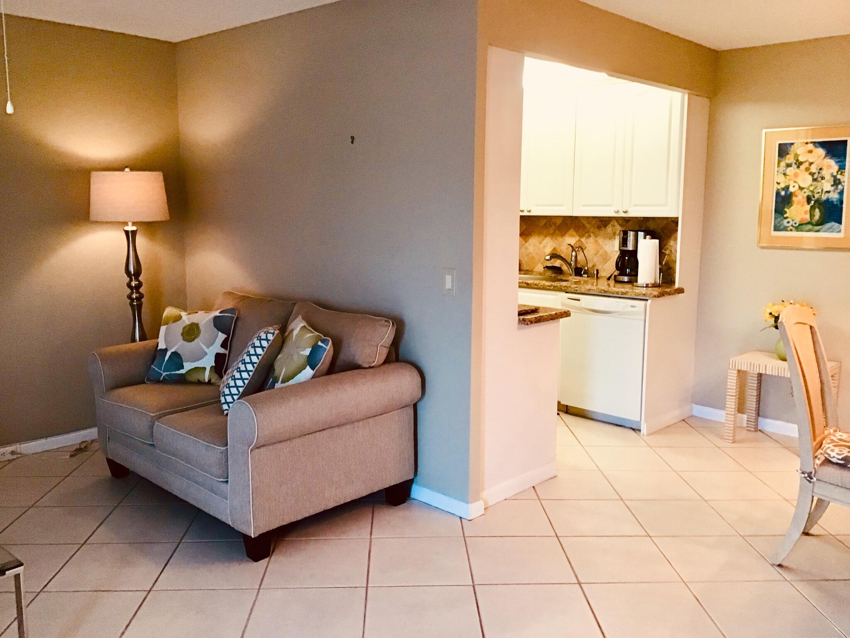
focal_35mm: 31
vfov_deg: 45.4
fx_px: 761
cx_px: 425
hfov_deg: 58.4
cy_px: 319
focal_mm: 3.3
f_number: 2.4
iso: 125
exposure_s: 1/30
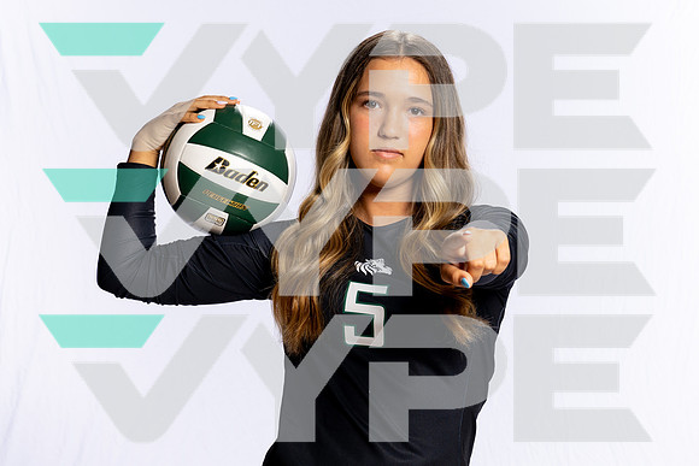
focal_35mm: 89
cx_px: 368
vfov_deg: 15.4
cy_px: 258
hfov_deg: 22.9
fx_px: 1722
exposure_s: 1/250
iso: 160
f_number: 8
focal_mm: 70
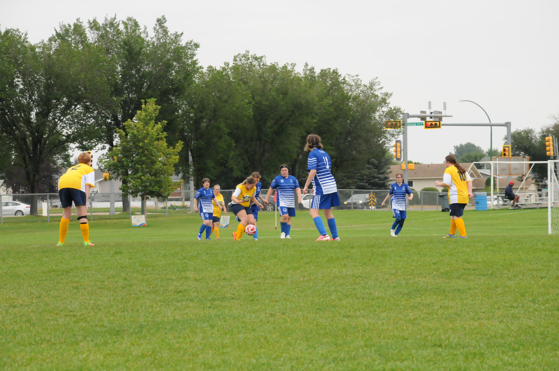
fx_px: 2443
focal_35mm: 158
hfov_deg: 13.1
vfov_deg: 8.7
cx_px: 280
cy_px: 186
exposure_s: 1/800
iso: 2000
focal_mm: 105
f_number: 13
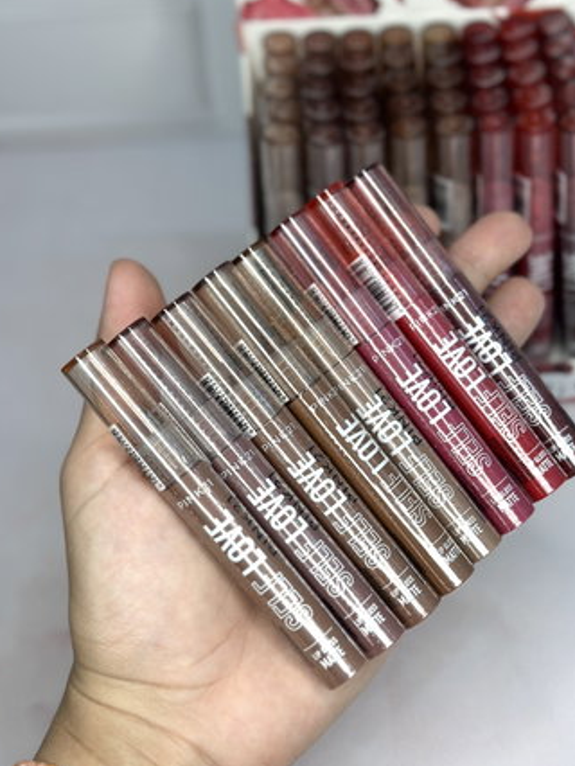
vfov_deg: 32.2
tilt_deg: -47.4
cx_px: 343
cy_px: 409
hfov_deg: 24.4
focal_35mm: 60
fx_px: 1328
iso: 100
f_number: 1.78
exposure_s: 1/206
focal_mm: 6.86
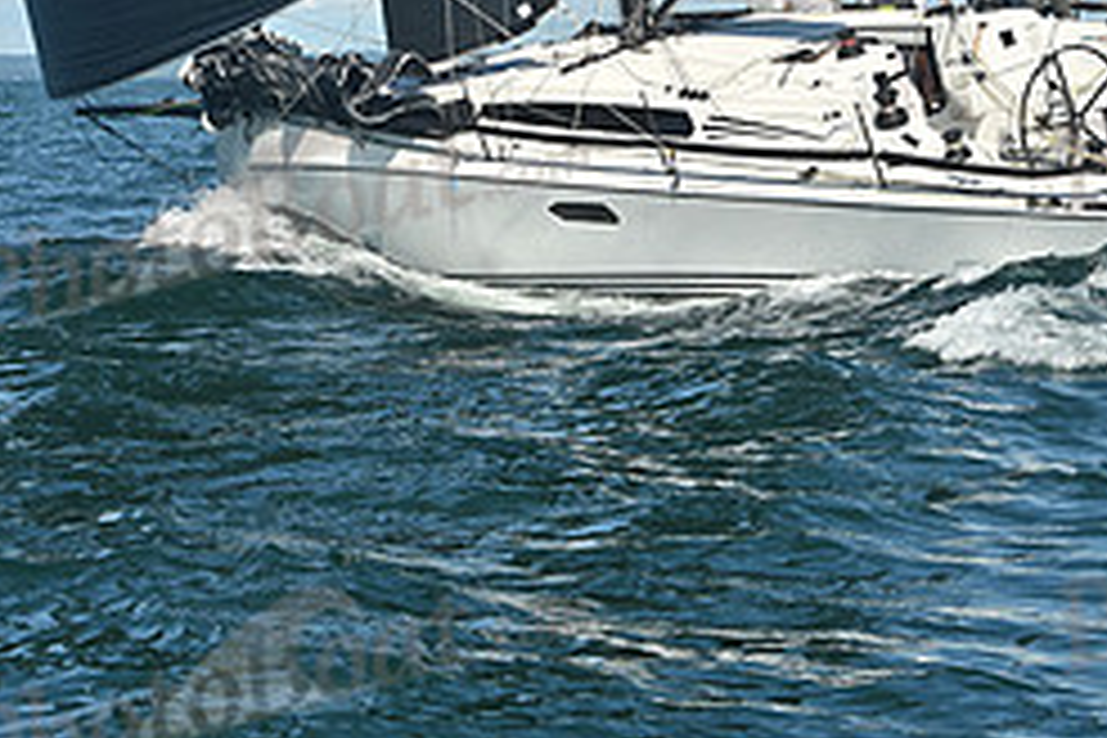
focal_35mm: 165
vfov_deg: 8.3
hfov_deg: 12.4
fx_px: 5073
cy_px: -74
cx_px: 828
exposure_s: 1/1000
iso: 250
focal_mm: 70
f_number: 9
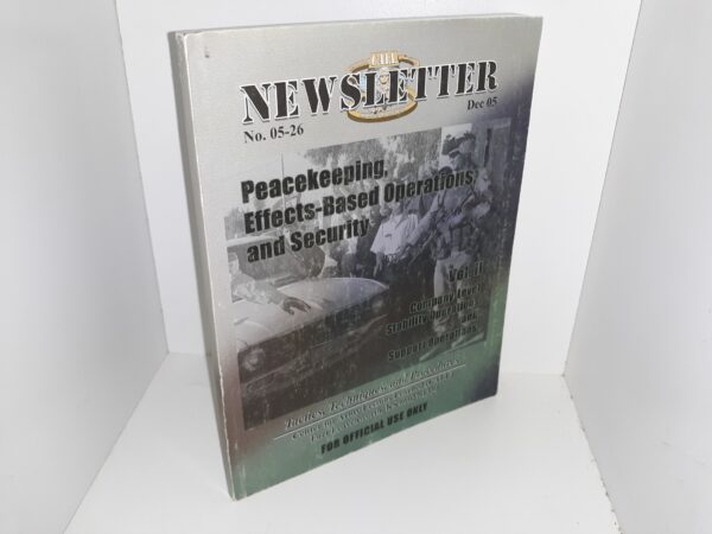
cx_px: 356
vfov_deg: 49.7
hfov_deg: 63.4
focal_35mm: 28
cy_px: 267
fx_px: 576
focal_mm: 3.7
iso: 40
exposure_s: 1/124
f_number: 1.7
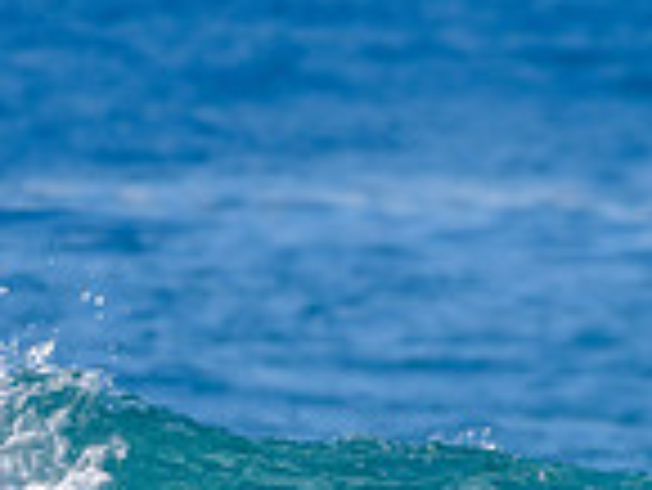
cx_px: 599
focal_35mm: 2350
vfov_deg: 0.6
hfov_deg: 0.8
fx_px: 44299
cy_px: 705
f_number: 5.6
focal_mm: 500
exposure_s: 1/2000
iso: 180
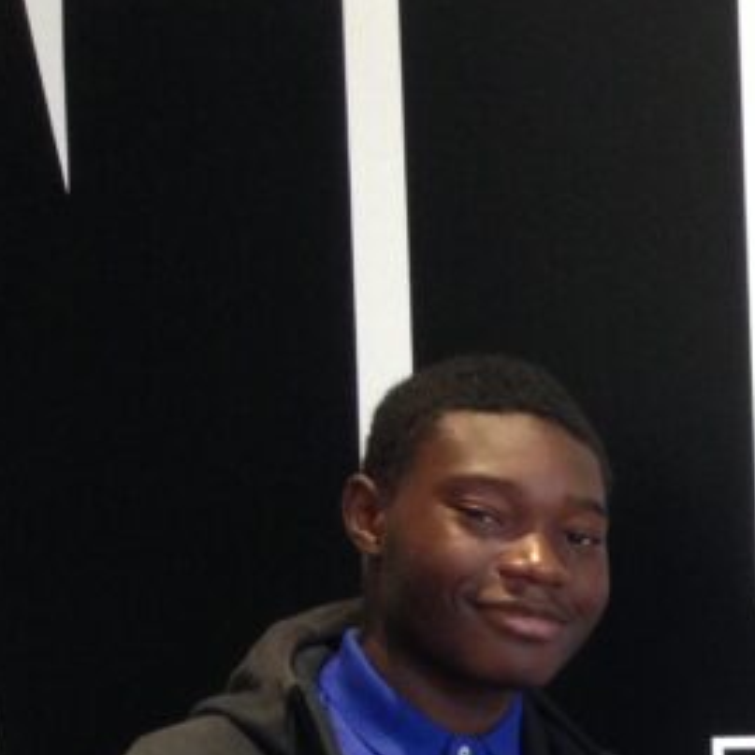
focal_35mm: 111
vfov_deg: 15.0
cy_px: 957
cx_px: 1375
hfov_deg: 13.9
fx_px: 2739
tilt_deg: -0.4
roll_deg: +0.2
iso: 160
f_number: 2.4
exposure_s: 1/20
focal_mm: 4.12
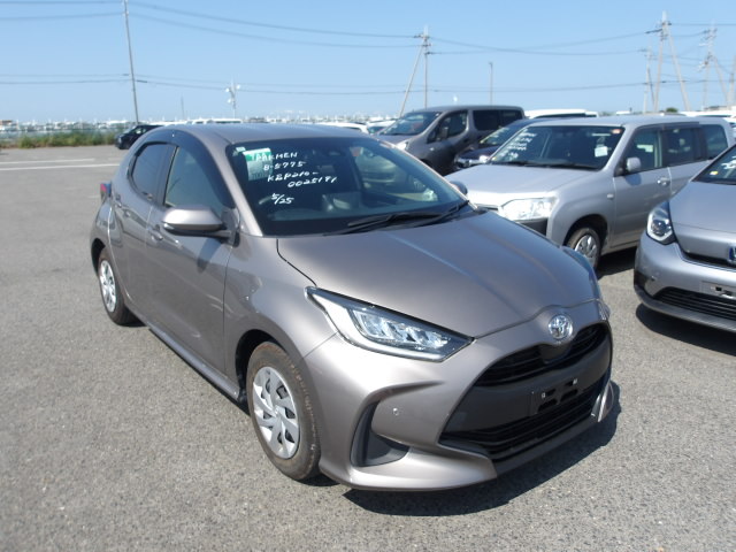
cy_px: 276
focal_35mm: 27
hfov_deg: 65.3
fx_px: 574
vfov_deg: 51.4
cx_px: 368
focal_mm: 4.9
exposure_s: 1/93
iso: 100
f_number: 10.4
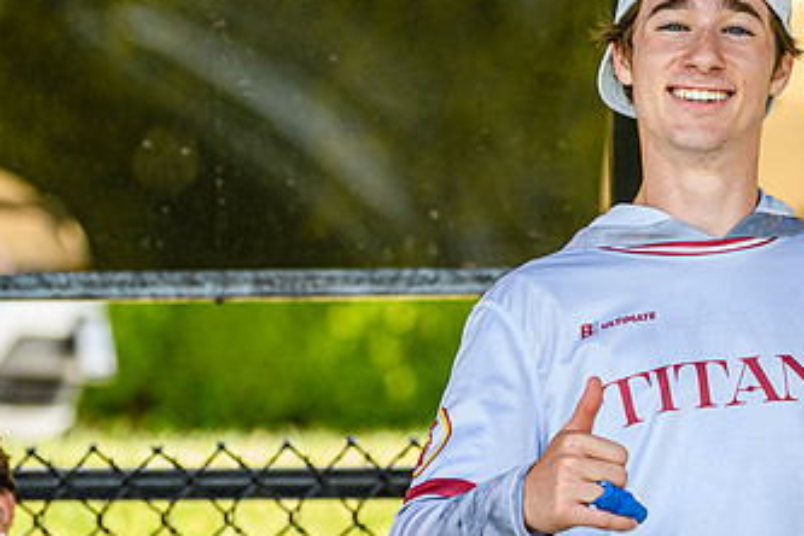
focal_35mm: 383
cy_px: 222
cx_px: 640
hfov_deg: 5.4
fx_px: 8553
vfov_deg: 3.6
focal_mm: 122
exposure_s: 1/400
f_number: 3.2
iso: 200
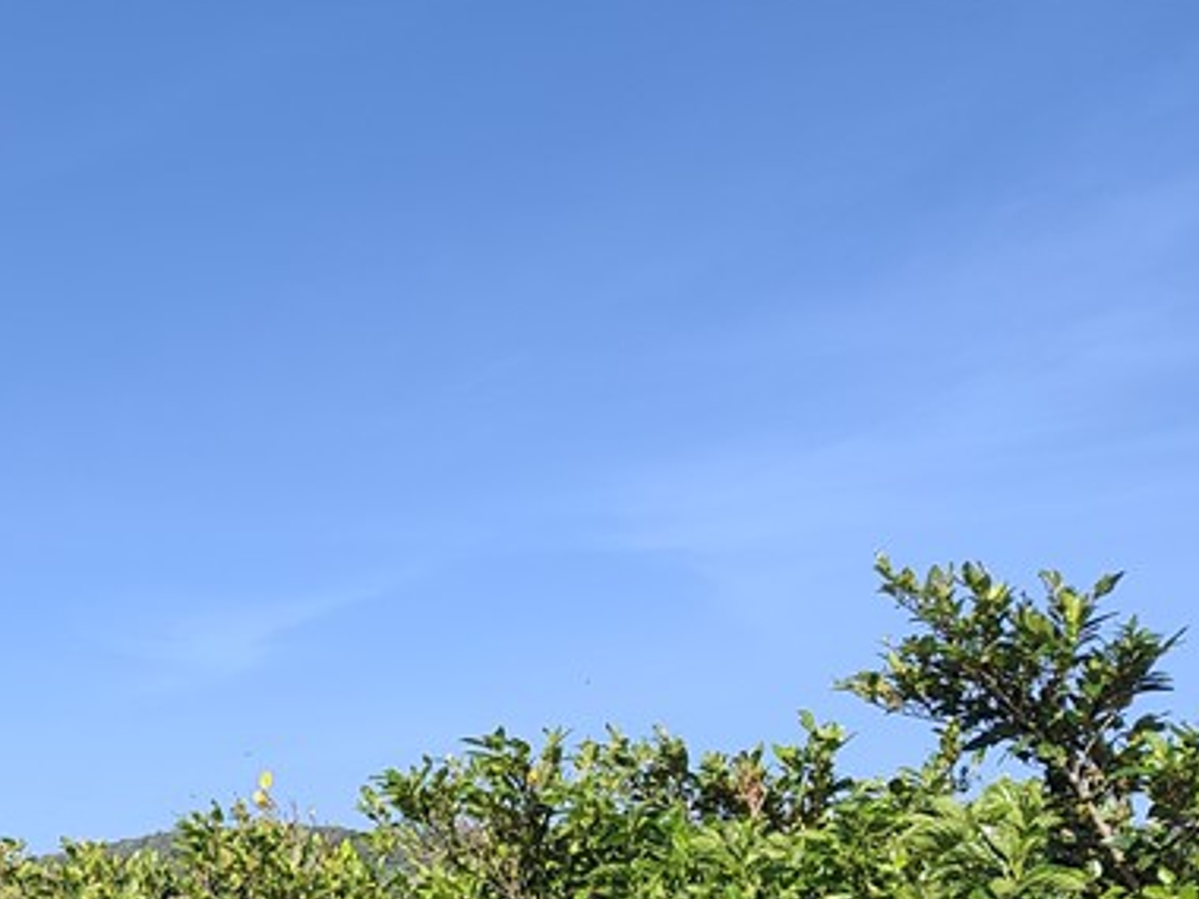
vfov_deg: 21.3
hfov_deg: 26.2
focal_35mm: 62
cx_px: -391
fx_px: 2148
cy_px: 1189
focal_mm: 6.07
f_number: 1.7
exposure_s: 1/528
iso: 50
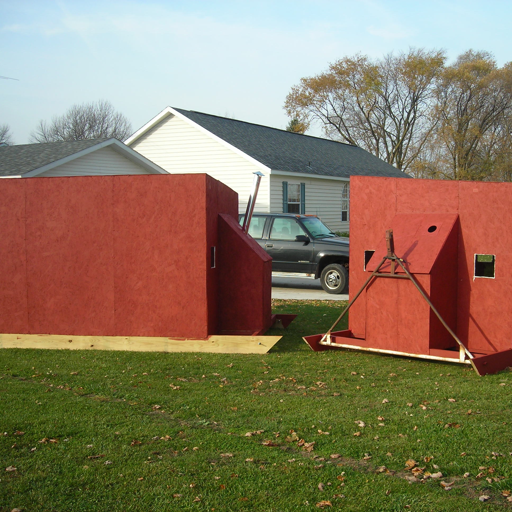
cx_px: 309
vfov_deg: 37.6
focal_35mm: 45
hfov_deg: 37.4
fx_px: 753
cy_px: 255
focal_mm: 6.3
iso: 50
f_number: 3.2
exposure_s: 1/290
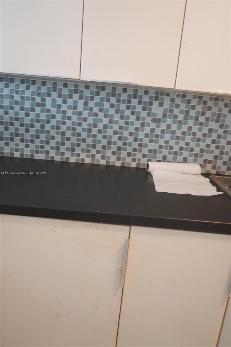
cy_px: 174
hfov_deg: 46.4
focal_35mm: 28
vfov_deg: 65.5
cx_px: 116
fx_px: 270
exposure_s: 1/160
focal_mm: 28
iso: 3200
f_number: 3.5
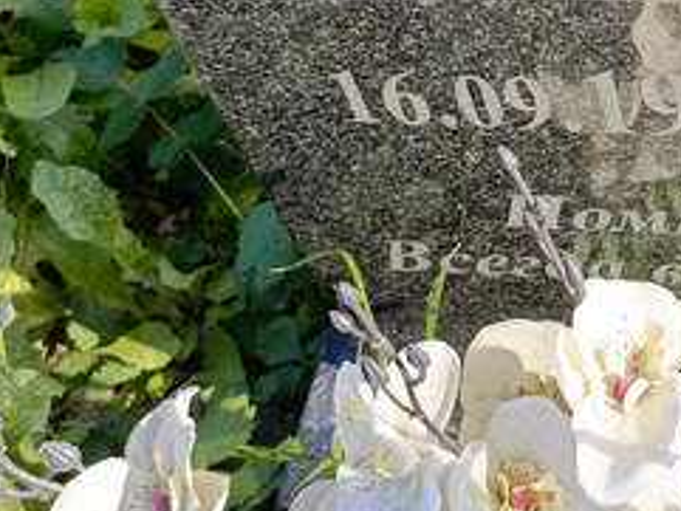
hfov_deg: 21.7
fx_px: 1634
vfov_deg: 17.0
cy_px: -110
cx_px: 831
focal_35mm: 83
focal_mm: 4.76
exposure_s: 1/258
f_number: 1.69
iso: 112
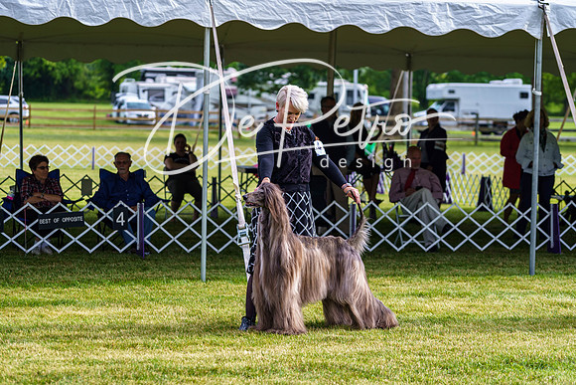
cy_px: 192
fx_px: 1824
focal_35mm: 114
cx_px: 288
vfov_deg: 12.0
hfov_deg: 17.9
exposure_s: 1/500
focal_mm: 114
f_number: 4
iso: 200
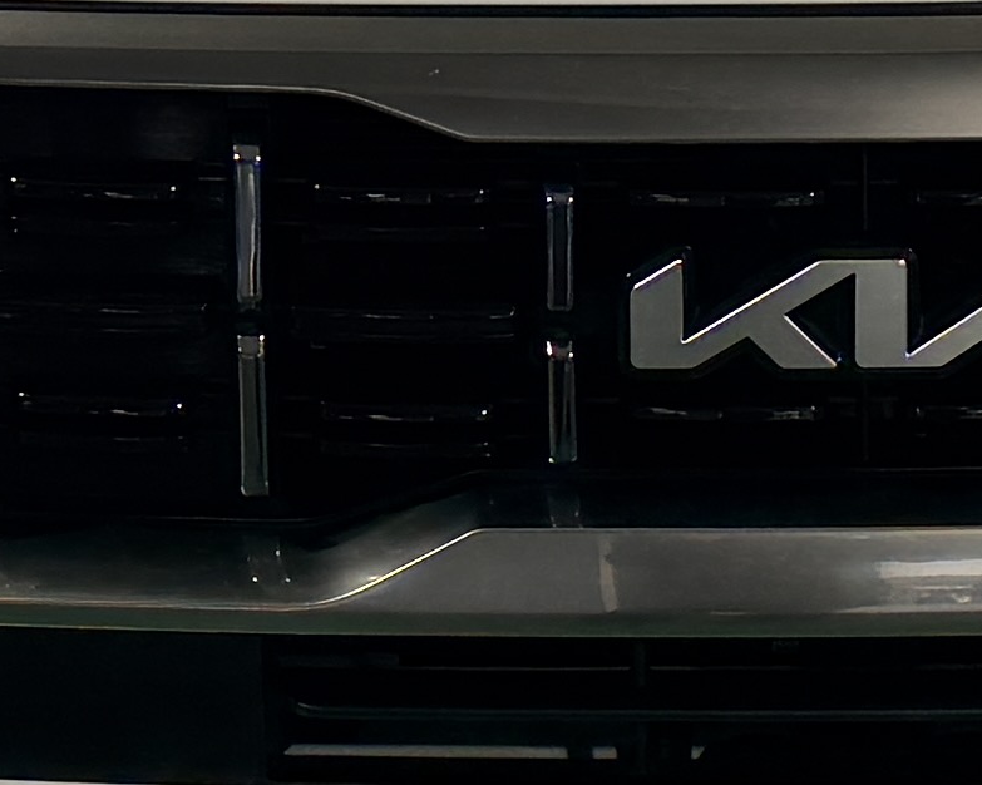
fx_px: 4969
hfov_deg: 11.3
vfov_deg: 9.0
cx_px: 700
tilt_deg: -13.3
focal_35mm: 171
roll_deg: +0.7
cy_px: 181
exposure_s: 1/199
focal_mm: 6.76
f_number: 1.78
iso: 80
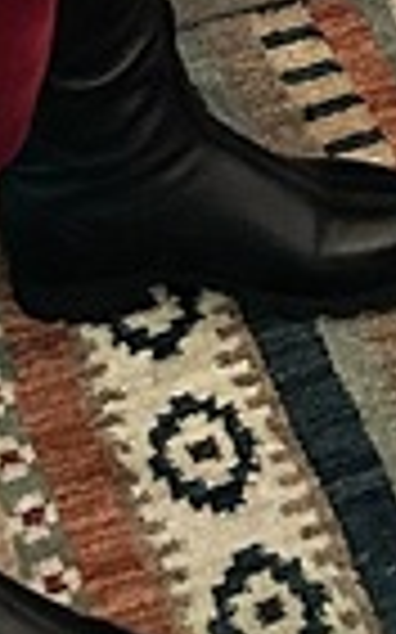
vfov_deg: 8.4
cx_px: 274
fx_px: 3457
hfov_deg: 6.6
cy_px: -1434
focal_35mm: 200
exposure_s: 1/40
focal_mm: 5.7
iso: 500
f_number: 1.5
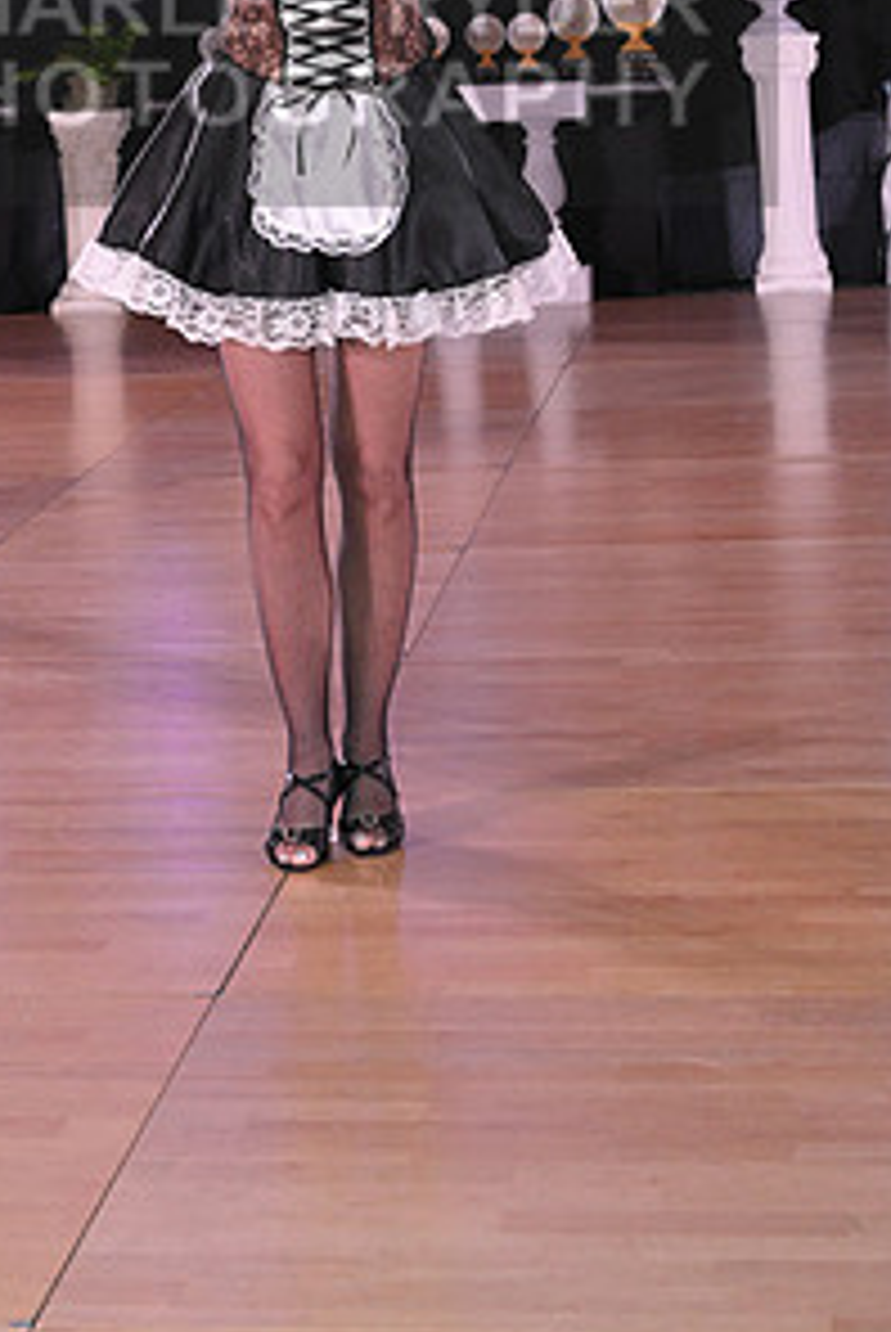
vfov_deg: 21.1
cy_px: 58
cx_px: 160
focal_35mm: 94
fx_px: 3481
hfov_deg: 14.5
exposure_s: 1/200
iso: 2000
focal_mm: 48
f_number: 5
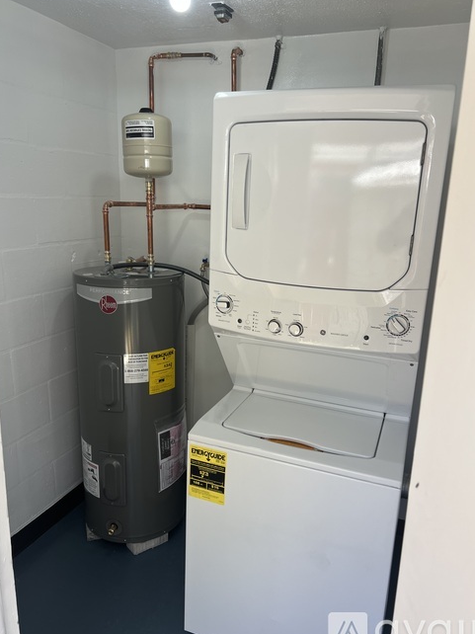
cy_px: 322
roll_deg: -1.9
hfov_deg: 51.3
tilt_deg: -14.8
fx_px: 494
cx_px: 241
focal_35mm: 27
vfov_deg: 65.3
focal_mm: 5.7
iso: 40
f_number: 1.5
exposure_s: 1/203
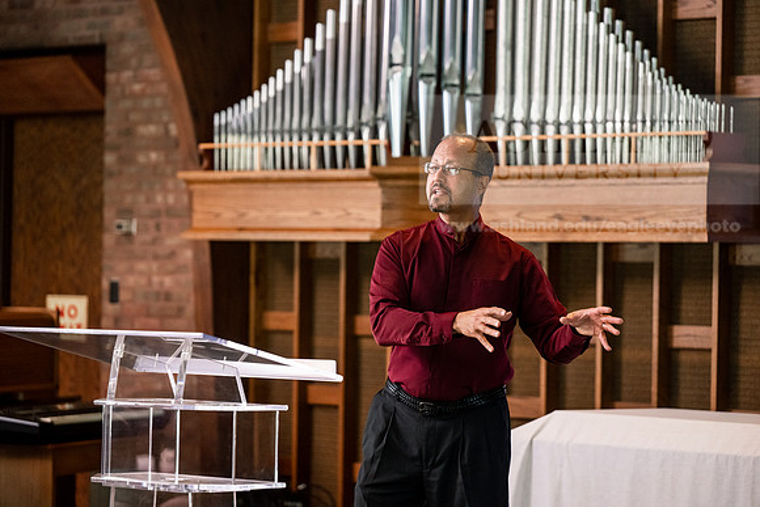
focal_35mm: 135
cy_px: 254
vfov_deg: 10.2
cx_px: 380
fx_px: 2851
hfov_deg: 15.2
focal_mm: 135
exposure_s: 1/200
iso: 3200
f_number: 3.2
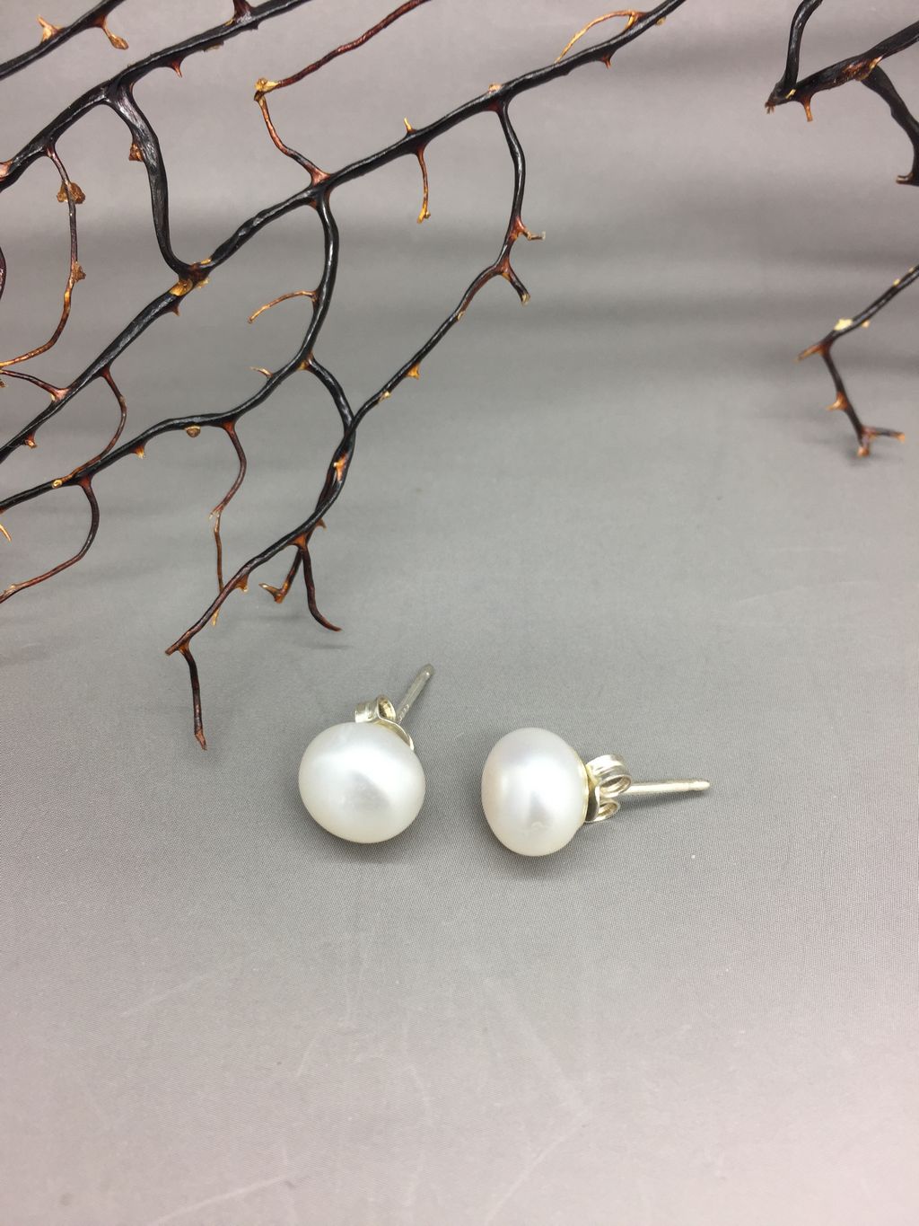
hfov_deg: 48.2
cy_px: 613
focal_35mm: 29
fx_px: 1026
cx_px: 460
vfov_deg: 61.7
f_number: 2.2
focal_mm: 4.15
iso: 32
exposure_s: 1/50
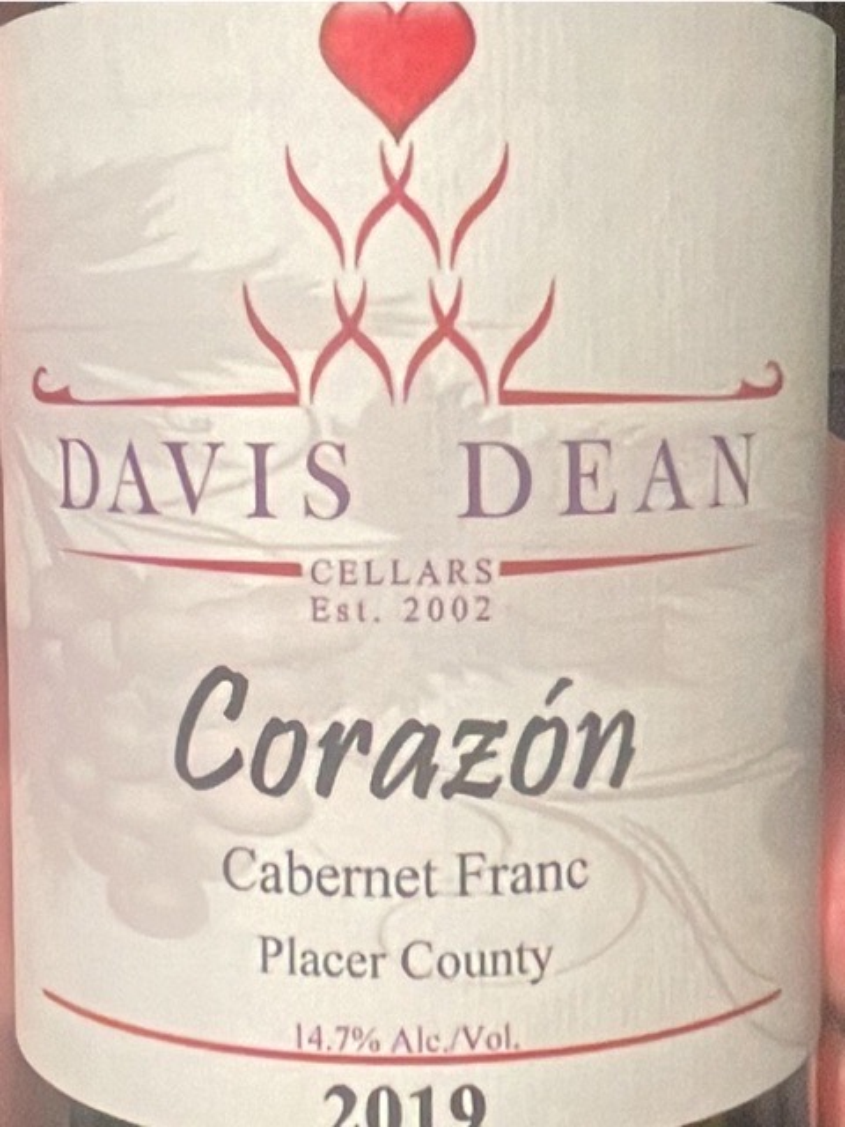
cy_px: 564
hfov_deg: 46.8
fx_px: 976
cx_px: 422
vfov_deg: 60.0
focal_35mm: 30
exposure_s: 1/60
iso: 320
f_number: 2.4
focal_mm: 1.54
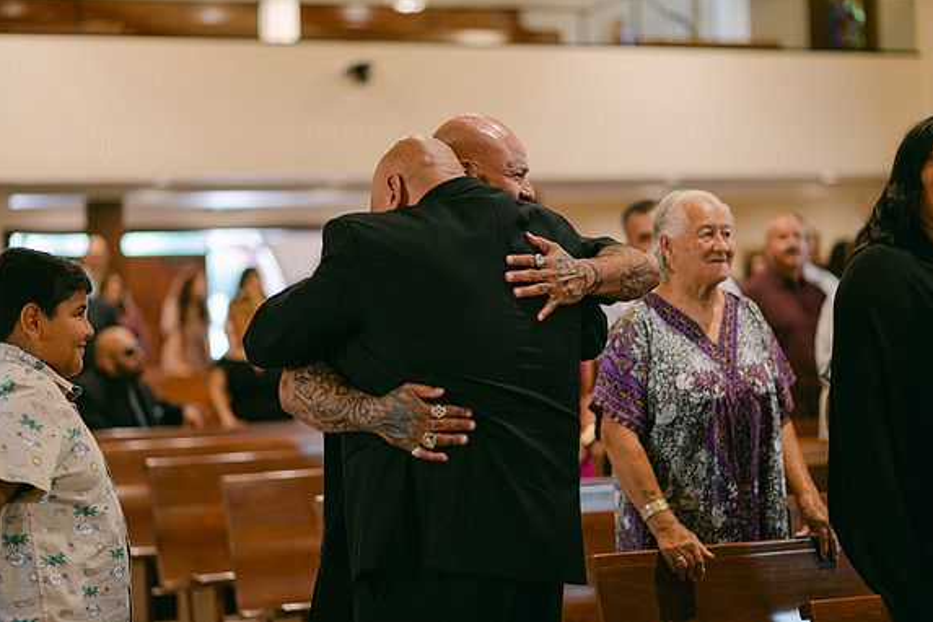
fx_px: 2229
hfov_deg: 23.6
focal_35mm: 86
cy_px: 309
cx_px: 467
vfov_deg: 15.9
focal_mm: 85
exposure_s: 1/125
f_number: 1.8
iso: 320
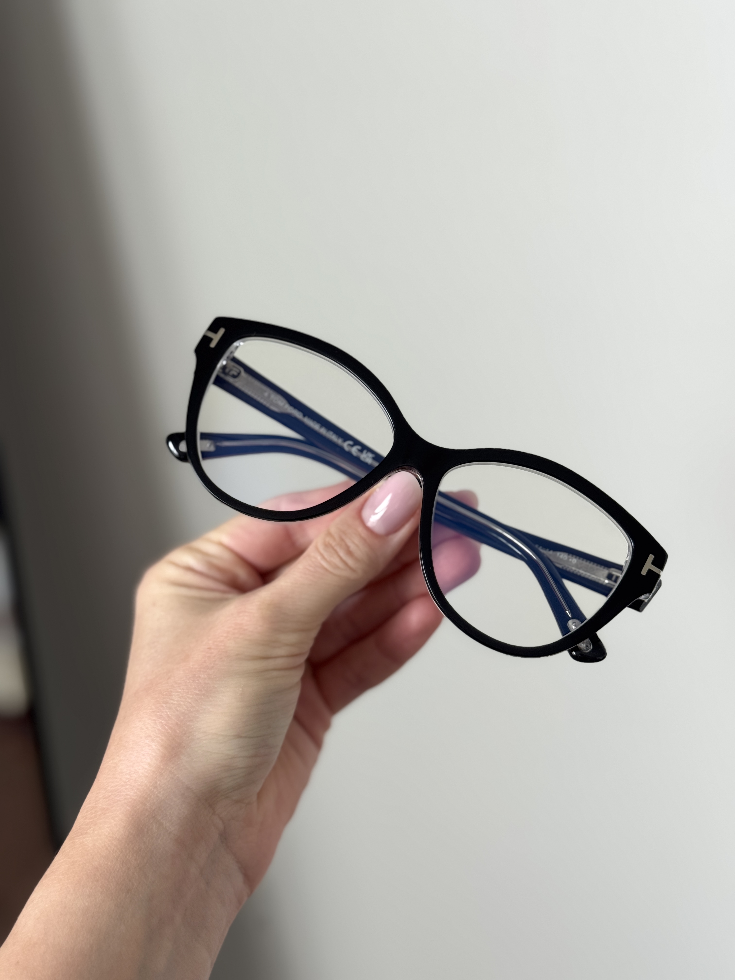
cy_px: 490
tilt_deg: -27.7
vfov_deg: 39.7
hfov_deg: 30.3
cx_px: 368
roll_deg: -3.5
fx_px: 1359
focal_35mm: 48
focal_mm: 6.76
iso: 100
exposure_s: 1/60
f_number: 1.78
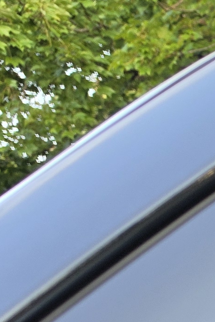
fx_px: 1236
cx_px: 846
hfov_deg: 7.3
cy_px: 690
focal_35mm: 138
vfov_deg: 12.6
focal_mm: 6.5
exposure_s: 1/180
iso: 32
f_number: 1.4
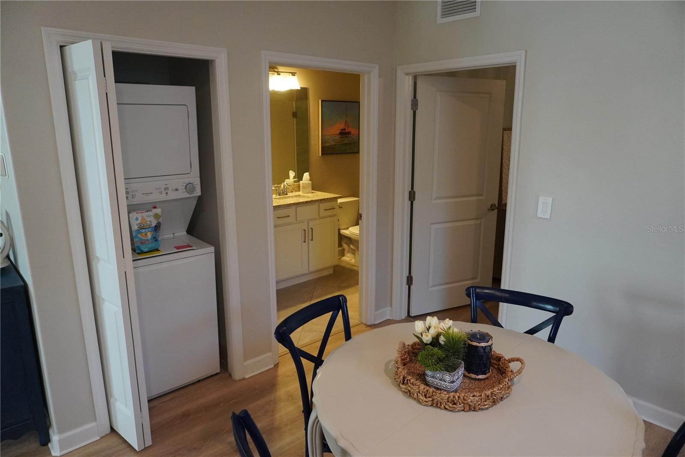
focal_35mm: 24
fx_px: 457
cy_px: 228
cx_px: 342
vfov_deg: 53.1
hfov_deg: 73.8
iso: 1600
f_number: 3.5
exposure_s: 1/160
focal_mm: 16
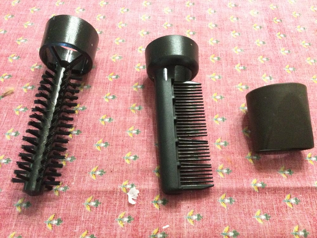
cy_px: 119
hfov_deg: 58.4
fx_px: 284
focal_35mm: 31
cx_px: 158
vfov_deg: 45.4
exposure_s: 1/17
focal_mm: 3.3
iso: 200
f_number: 2.4
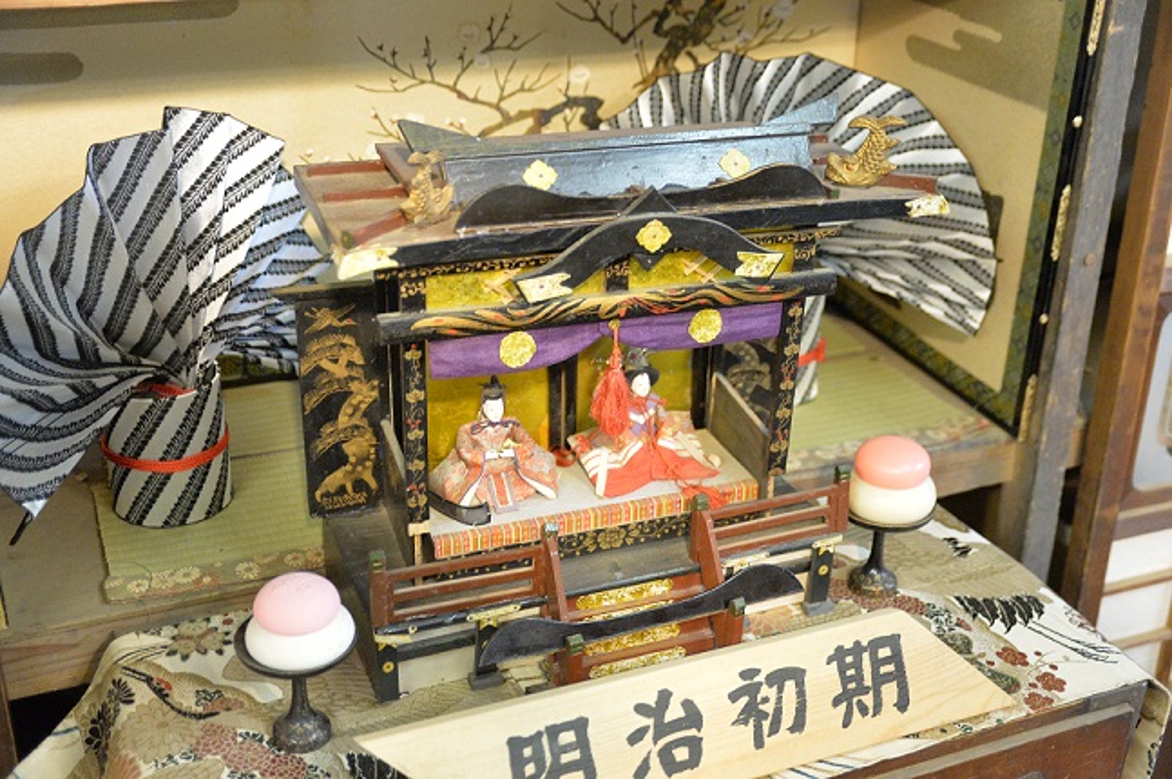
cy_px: 390
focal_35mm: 44
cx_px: 586
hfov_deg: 44.5
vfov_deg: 30.5
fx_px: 1431
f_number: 4
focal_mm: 44
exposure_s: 1/50
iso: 8000
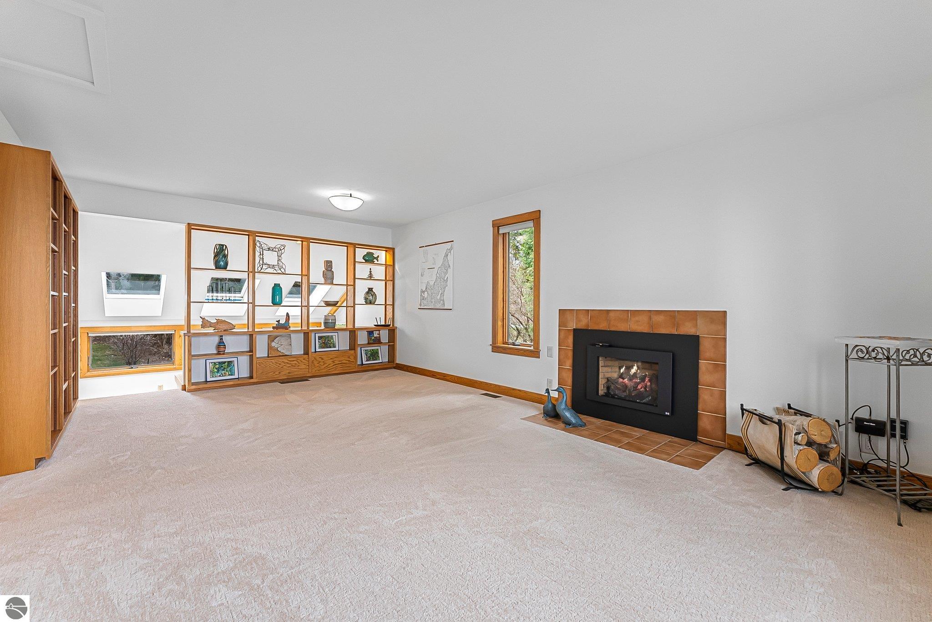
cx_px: 466
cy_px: 311
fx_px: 378
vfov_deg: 78.9
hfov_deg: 101.9
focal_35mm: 15
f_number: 7.1
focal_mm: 14.6
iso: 1000
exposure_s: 1/30
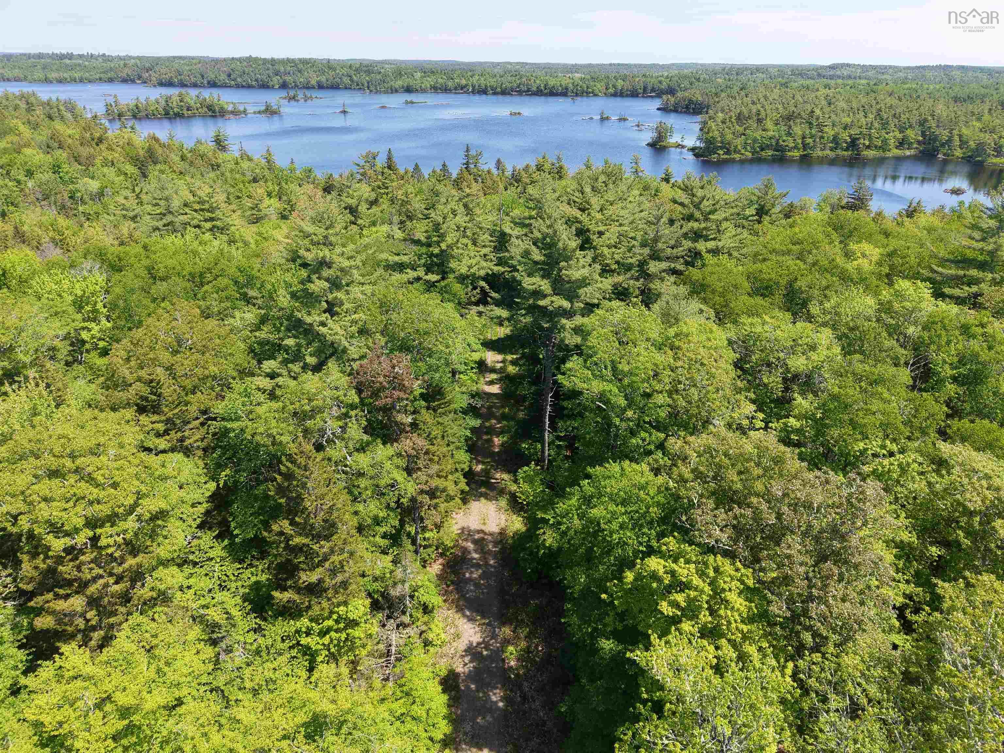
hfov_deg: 71.6
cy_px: 376
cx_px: 502
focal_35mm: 24
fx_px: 696
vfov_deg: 56.8
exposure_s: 1/2000
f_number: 1.8
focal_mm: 8.67
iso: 190
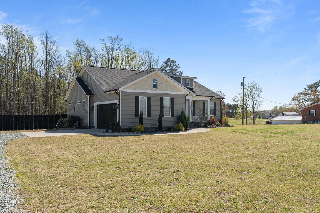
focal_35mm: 29
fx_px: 258
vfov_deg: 45.0
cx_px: 160
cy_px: 106
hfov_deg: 63.7
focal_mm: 29
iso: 250
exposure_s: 1/640
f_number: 8
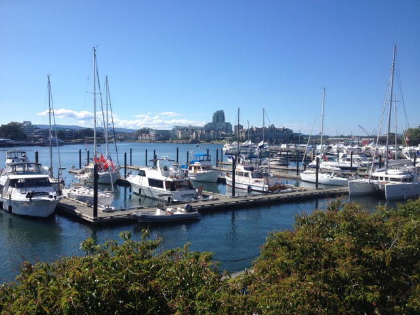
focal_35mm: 35
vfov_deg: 40.7
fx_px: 425
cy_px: 158
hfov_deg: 52.6
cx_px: 210
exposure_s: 1/1623
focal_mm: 4.28
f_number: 2.4
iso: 50
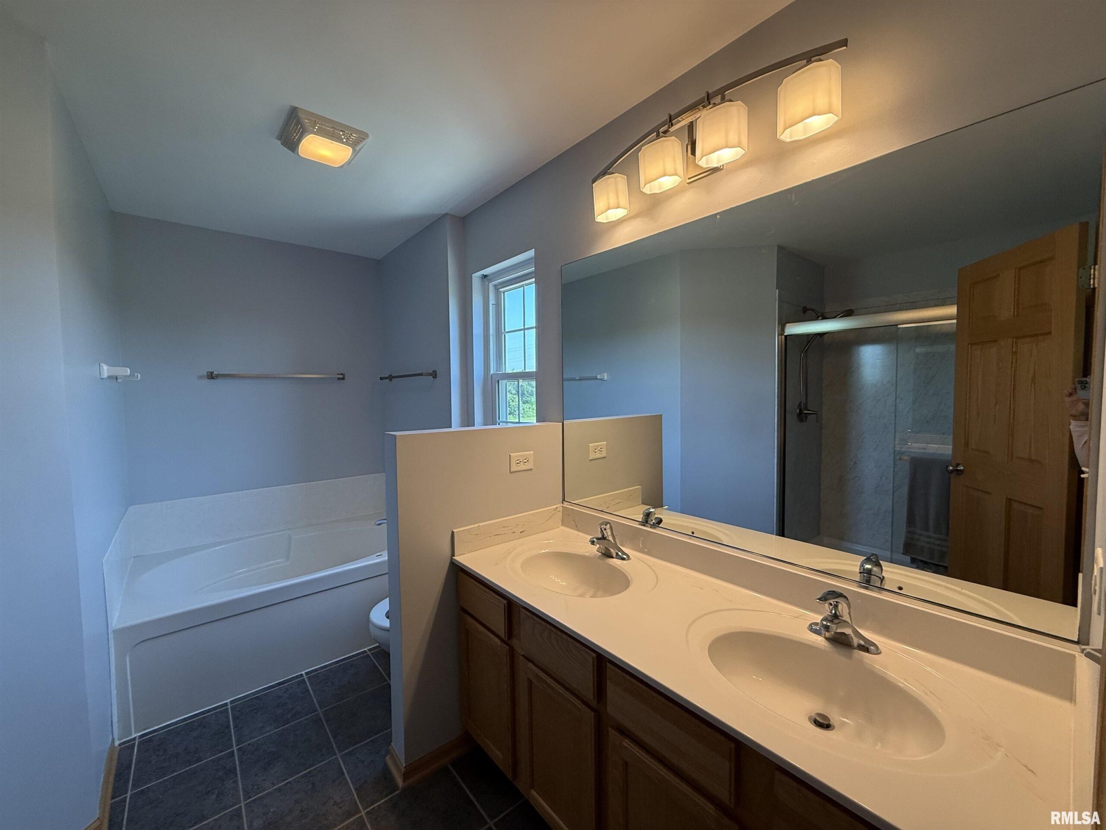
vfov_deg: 85.7
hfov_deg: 102.1
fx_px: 447
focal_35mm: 14
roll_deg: +0.1
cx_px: 553
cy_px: 415
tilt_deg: -3.3
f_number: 2.2
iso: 125
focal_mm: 2.22
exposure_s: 1/120
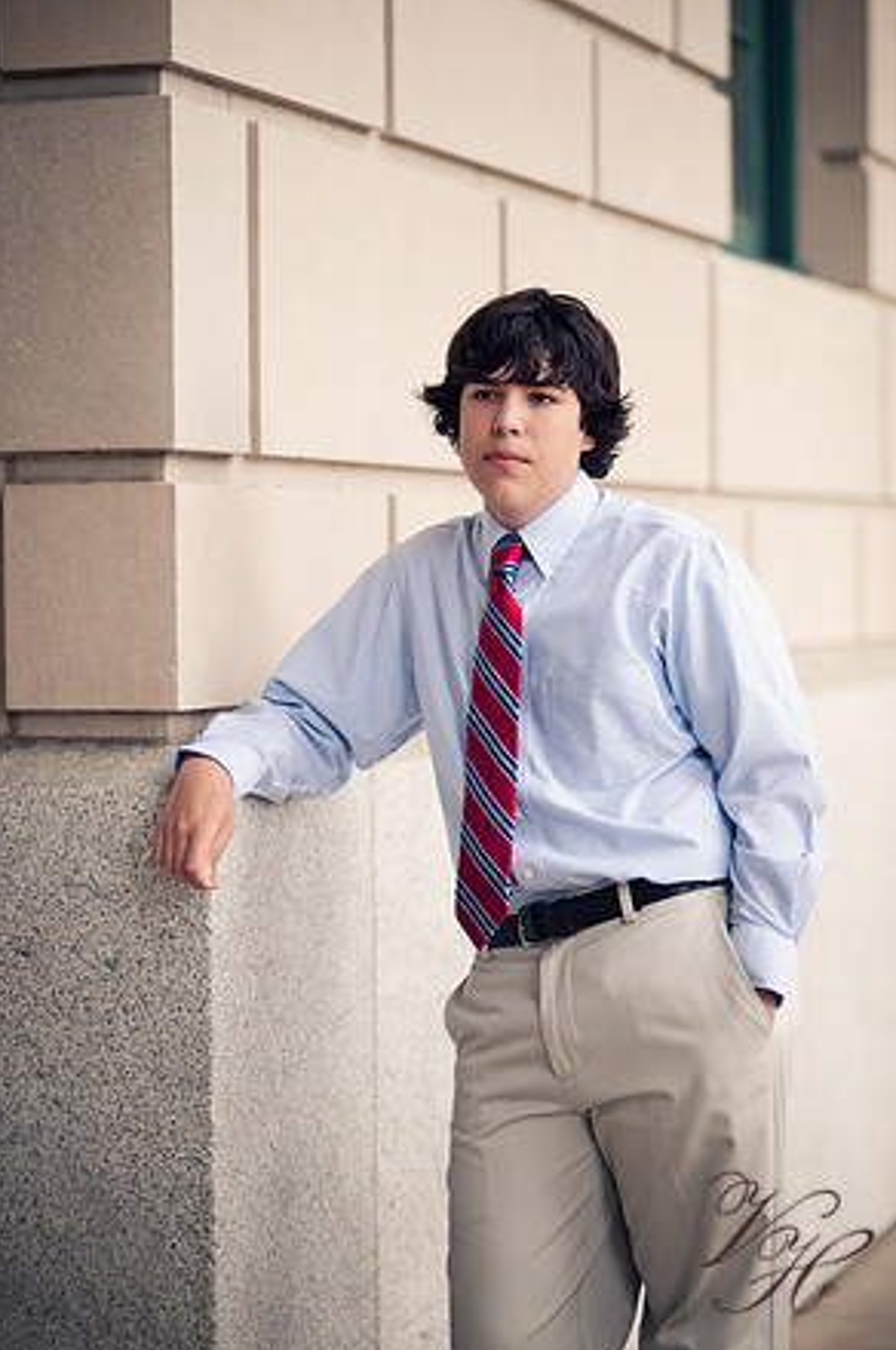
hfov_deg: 15.7
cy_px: 684
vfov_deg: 23.4
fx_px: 3258
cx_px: 446
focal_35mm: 87
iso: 200
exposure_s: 1/250
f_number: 1.8
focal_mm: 85
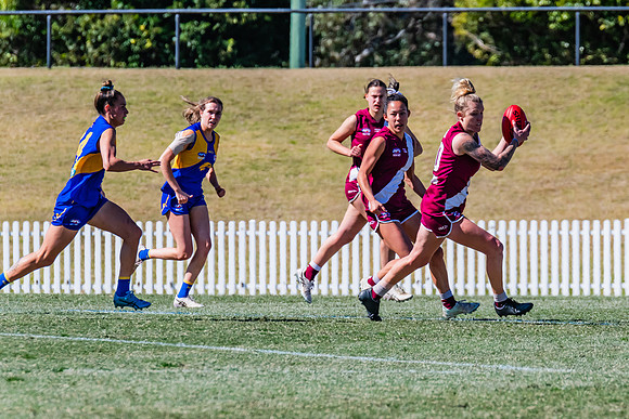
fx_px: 11280
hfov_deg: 3.2
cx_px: 483
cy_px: 231
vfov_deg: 2.1
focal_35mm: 645
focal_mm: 420
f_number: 11
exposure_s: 1/1600
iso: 800
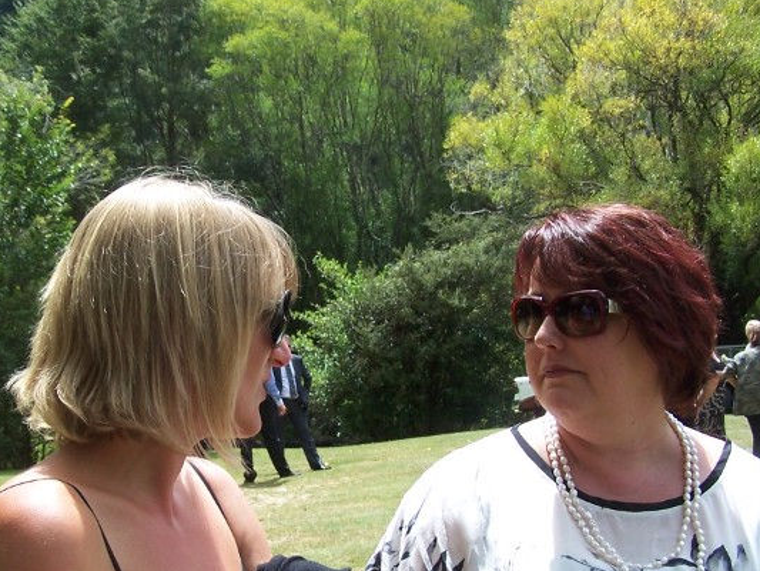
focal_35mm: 57
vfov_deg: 25.6
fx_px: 1252
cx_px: 294
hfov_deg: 33.6
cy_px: 364
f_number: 4
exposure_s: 1/350
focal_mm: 6.3
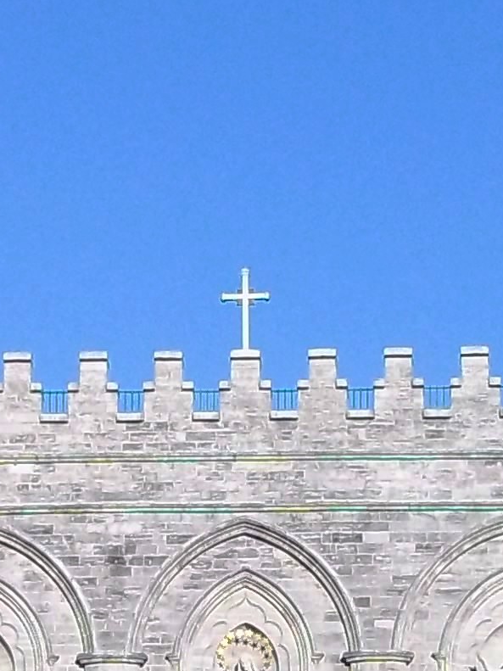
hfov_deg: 8.2
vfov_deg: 10.8
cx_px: 200
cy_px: 677
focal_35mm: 182
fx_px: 3527
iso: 80
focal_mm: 6.5
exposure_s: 1/125
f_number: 8
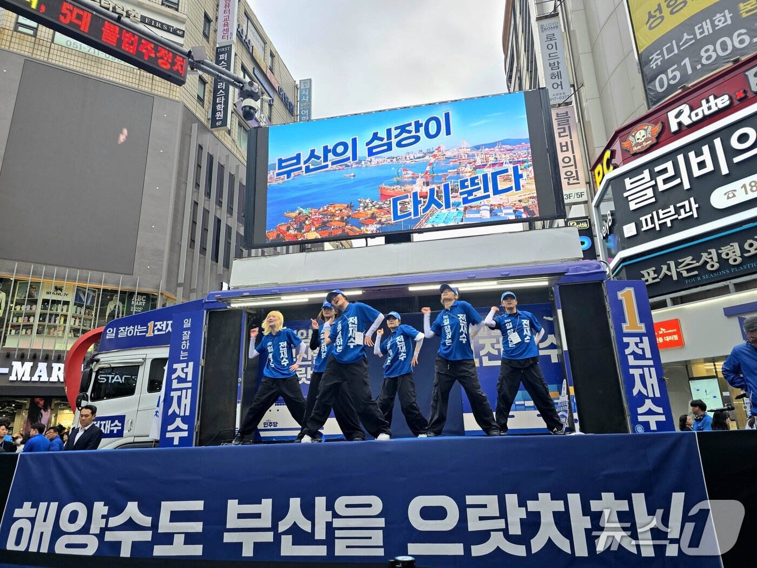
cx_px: 378
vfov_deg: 58.9
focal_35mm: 23
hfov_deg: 73.9
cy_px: 284
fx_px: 503
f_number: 1.7
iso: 25
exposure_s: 1/120
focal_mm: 6.3
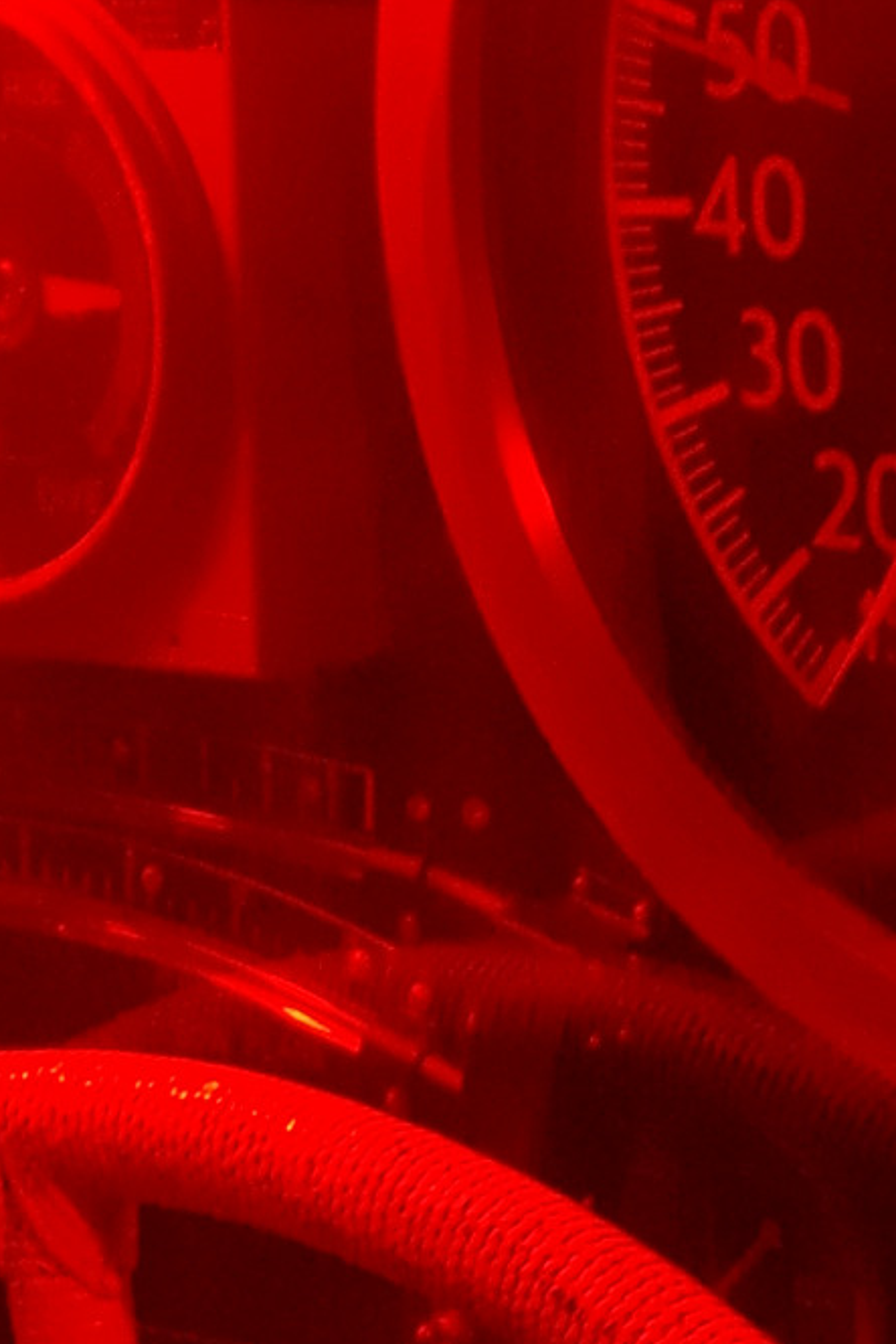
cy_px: 1698
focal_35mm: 167
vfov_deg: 12.0
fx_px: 6231
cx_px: 87
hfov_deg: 8.2
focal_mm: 21.9
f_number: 2.8
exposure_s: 1/40
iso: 1600
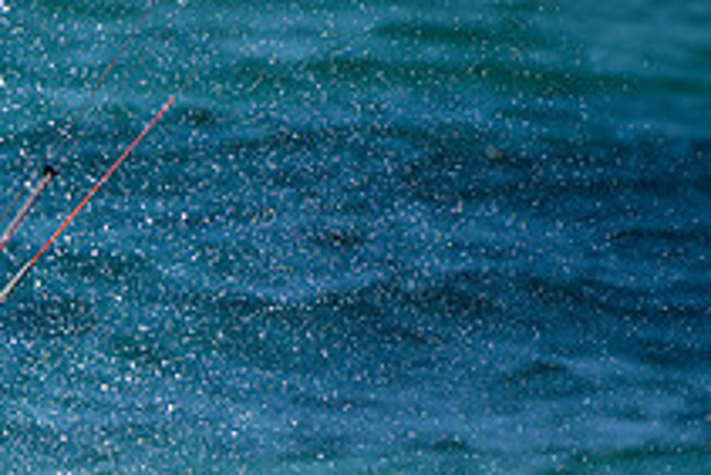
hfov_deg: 1.5
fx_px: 27154
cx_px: -81
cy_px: 615
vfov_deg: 1.0
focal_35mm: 1374
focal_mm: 500
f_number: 5.6
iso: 220
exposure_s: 1/2500
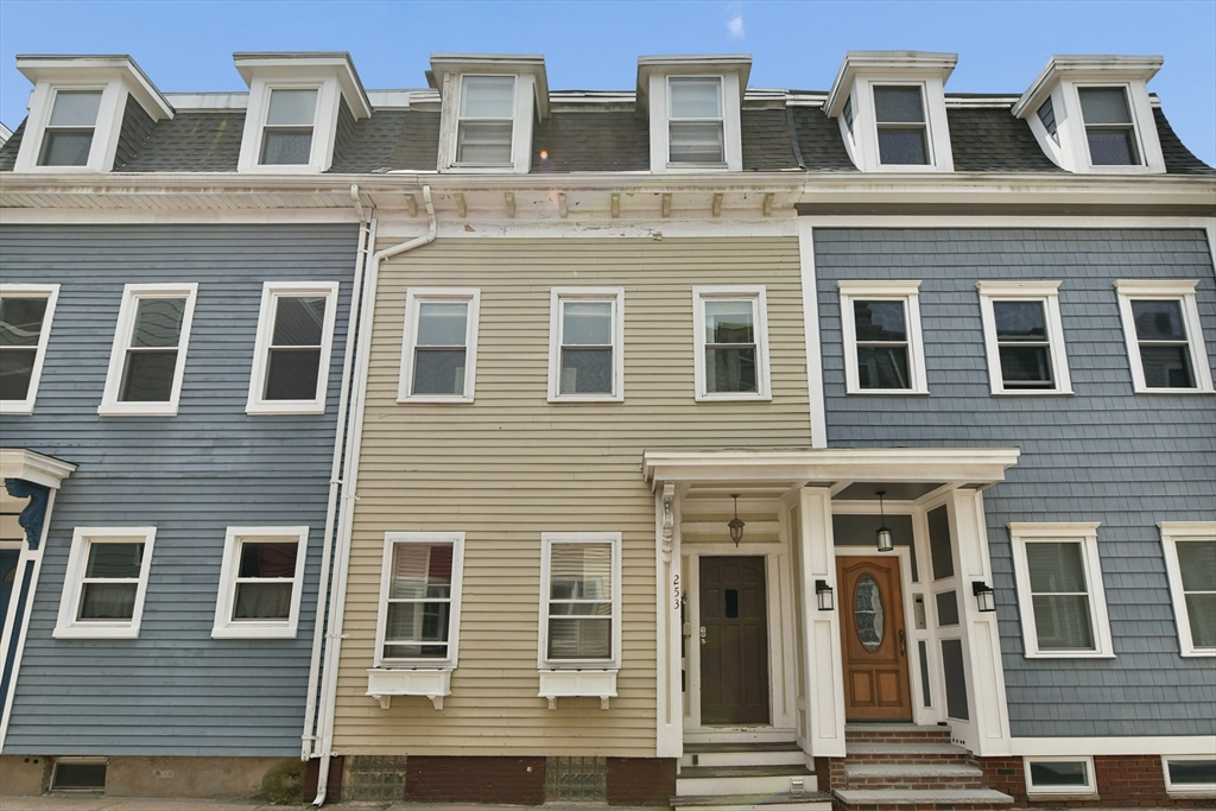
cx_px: 608
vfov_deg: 81.2
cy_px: 406
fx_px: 473
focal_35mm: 14
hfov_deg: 104.2
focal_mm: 14
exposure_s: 1/1000
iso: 640
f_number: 9
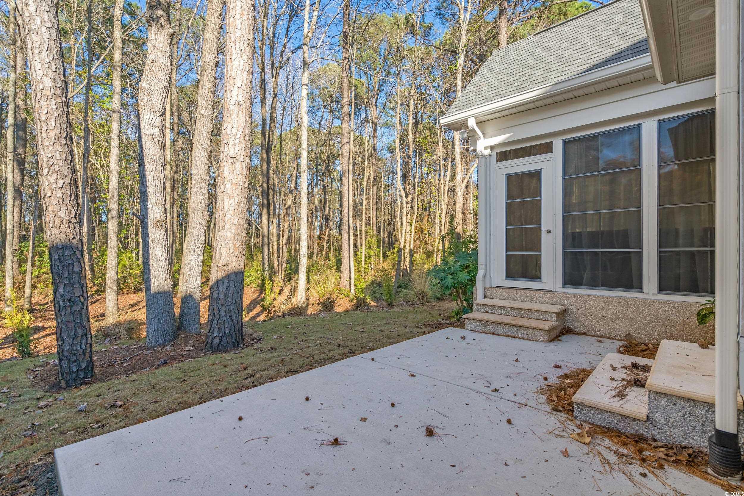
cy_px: 248
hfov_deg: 96.7
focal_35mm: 16
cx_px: 372
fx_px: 331
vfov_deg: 73.8
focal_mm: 16
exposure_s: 1/60
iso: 400
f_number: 8
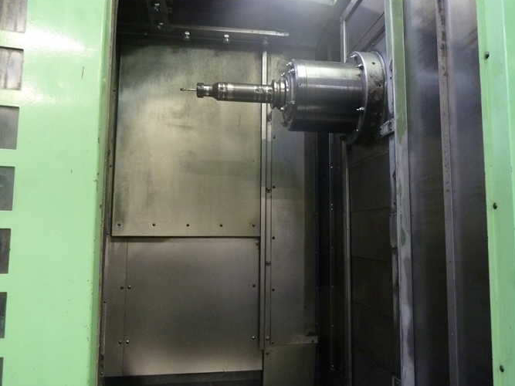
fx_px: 446
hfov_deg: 59.8
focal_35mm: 30
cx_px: 284
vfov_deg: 46.7
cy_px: 178
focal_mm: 4.1
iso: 400
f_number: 3.3
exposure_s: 1/10
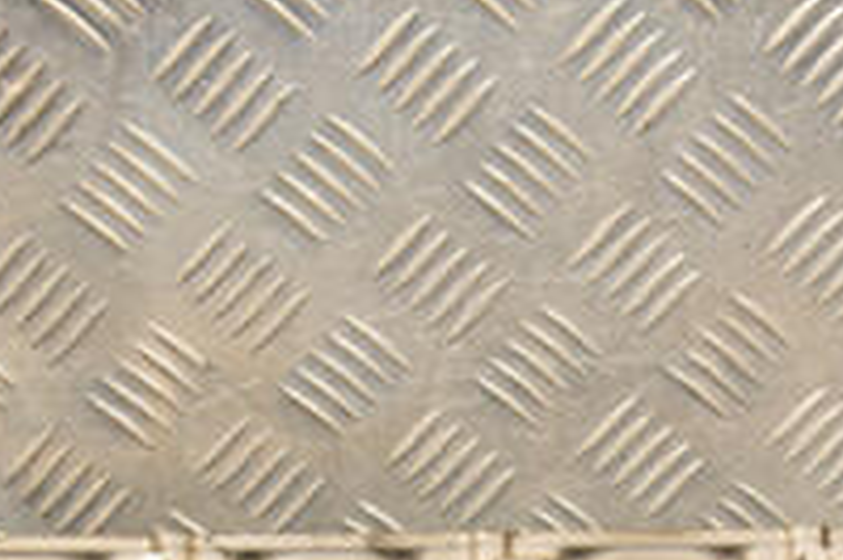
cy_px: 787
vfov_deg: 9.9
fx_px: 3159
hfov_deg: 15.2
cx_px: 599
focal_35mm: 135
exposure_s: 1/200
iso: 800
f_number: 6.3
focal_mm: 30
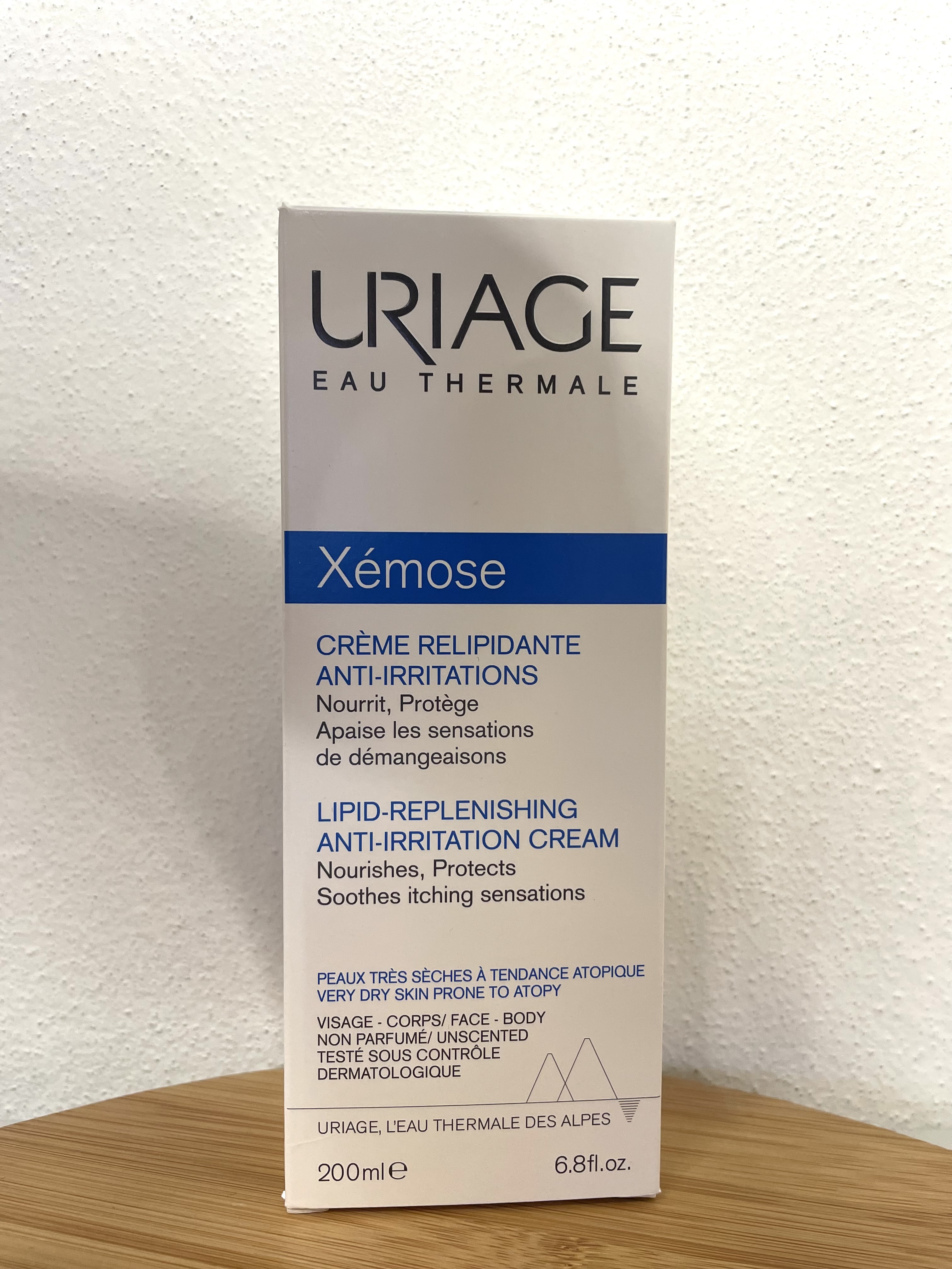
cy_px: 634
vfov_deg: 67.3
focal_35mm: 26
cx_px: 476
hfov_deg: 53.1
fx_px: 953
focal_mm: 4.2
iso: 125
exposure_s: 1/100
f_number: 1.6
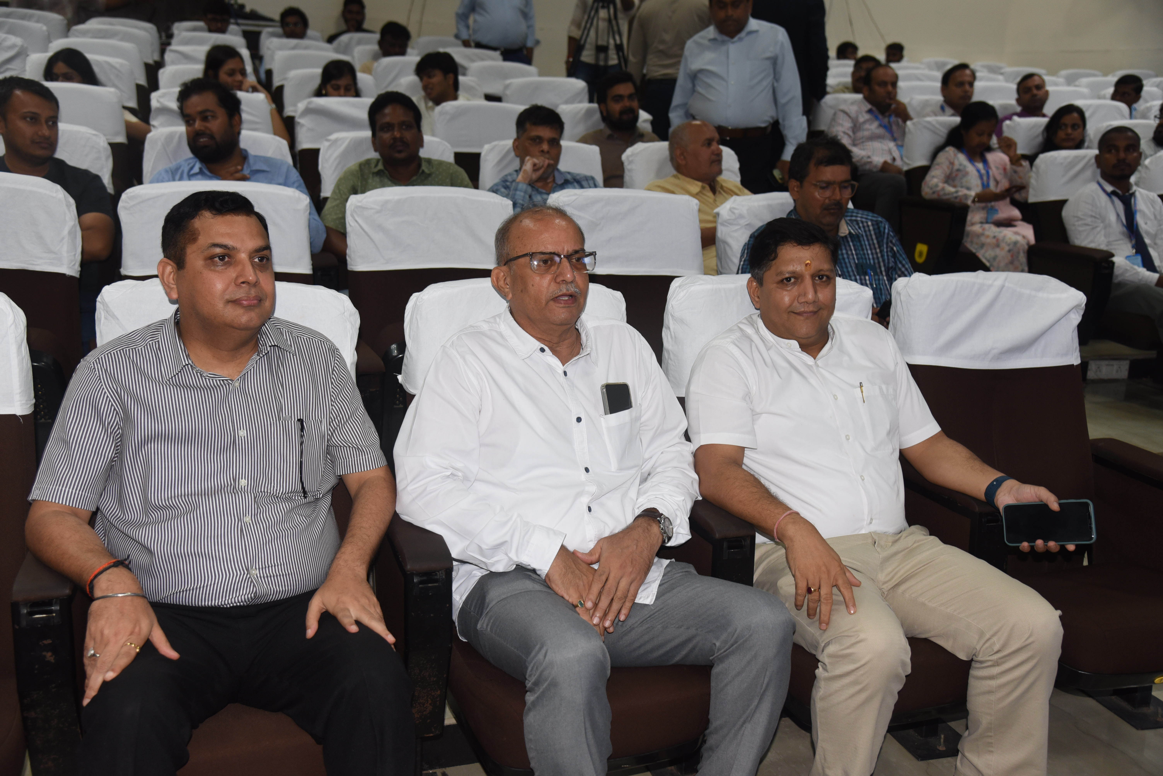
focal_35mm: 38
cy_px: 388
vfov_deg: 35.1
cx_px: 582
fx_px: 1228
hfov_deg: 50.7
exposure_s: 1/80
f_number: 4.5
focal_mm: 38
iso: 1000
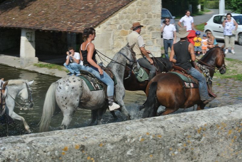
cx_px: 121
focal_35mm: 81
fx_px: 545
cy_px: 81
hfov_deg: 25.0
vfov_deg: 16.9
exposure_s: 1/100
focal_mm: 30
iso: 100
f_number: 13
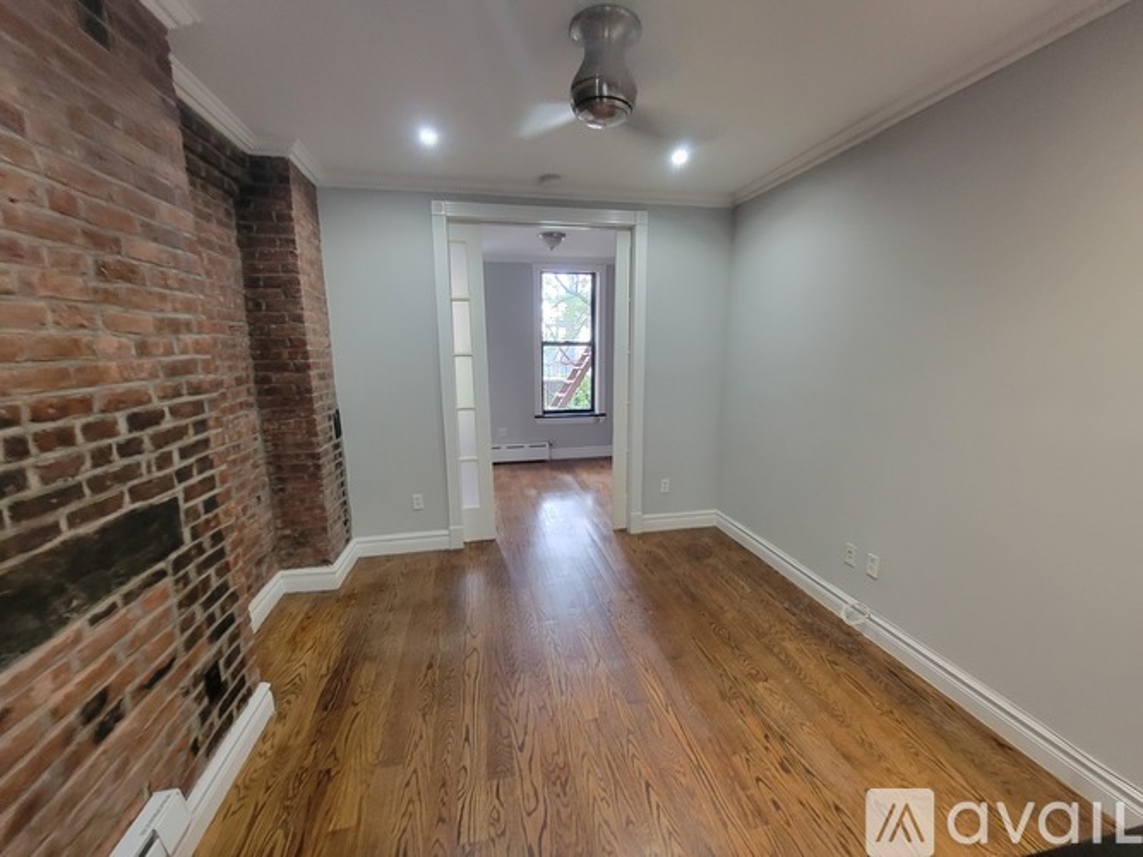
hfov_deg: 106.2
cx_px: 572
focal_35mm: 13
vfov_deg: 89.9
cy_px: 428
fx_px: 429
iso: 400
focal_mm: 2.2
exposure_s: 1/30
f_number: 2.2
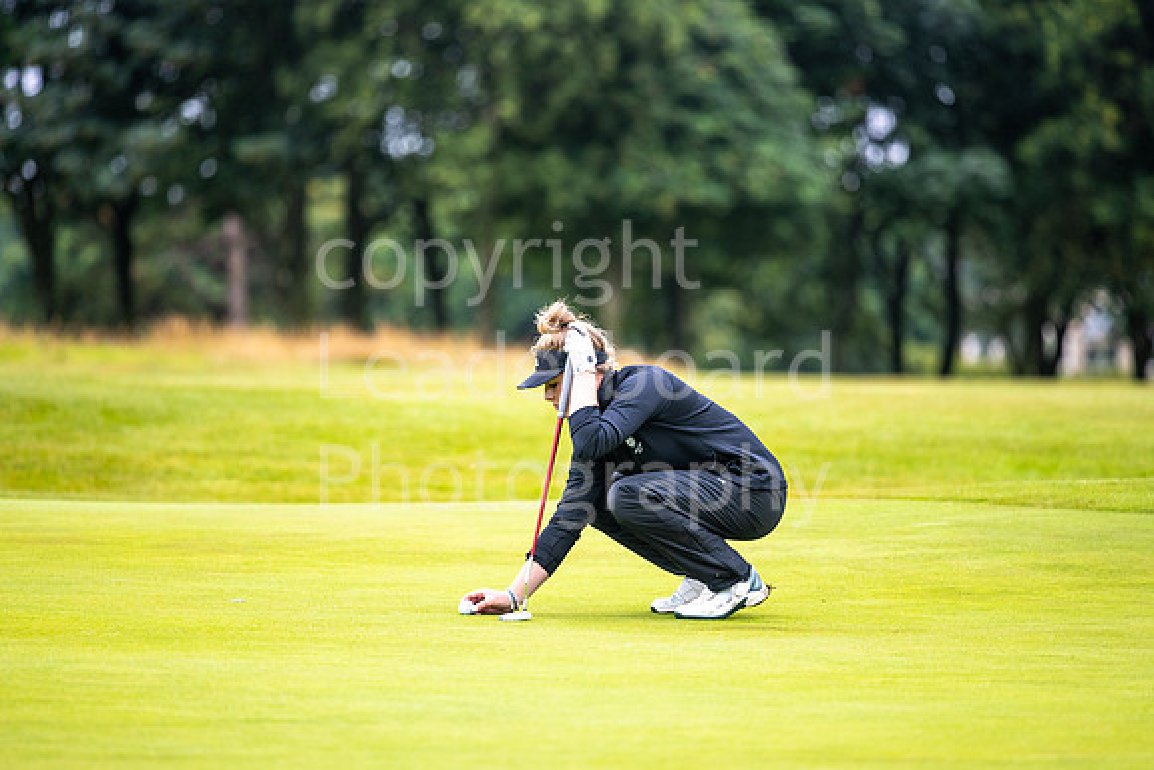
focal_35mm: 300
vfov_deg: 4.6
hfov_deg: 6.9
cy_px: 385
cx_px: 577
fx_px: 9618
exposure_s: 1/800
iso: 320
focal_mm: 300
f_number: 4.5
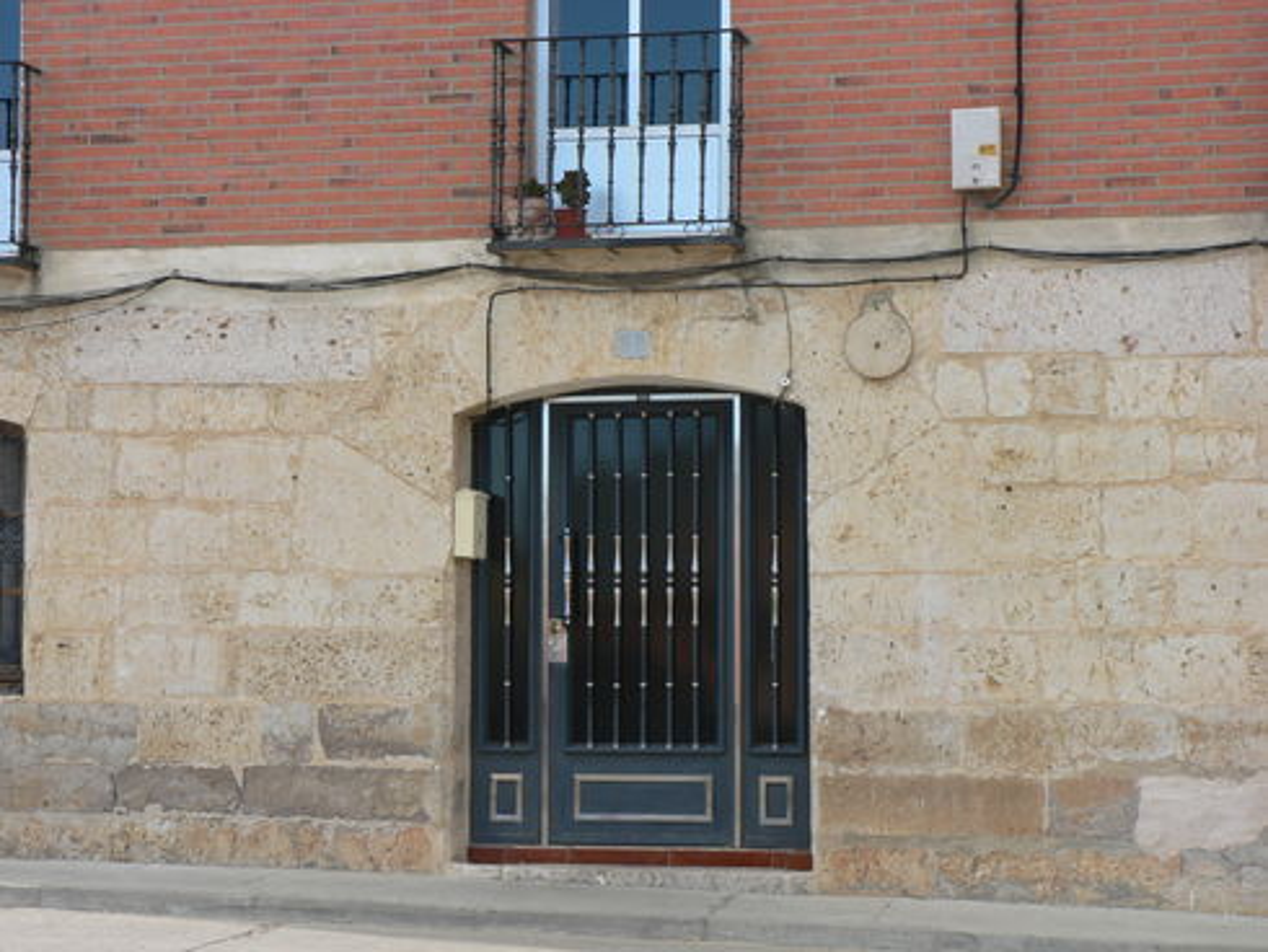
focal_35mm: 78
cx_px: 634
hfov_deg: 25.0
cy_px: 476
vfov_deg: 18.9
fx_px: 2859
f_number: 4
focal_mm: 13.4
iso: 64
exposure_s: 1/200
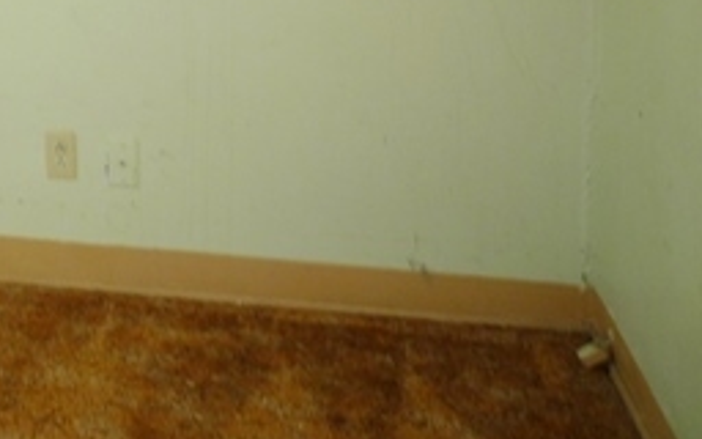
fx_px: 1473
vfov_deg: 15.7
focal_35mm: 77
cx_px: -121
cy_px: -209
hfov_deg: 24.5
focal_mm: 5.2
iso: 100
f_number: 3.3
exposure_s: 1/30
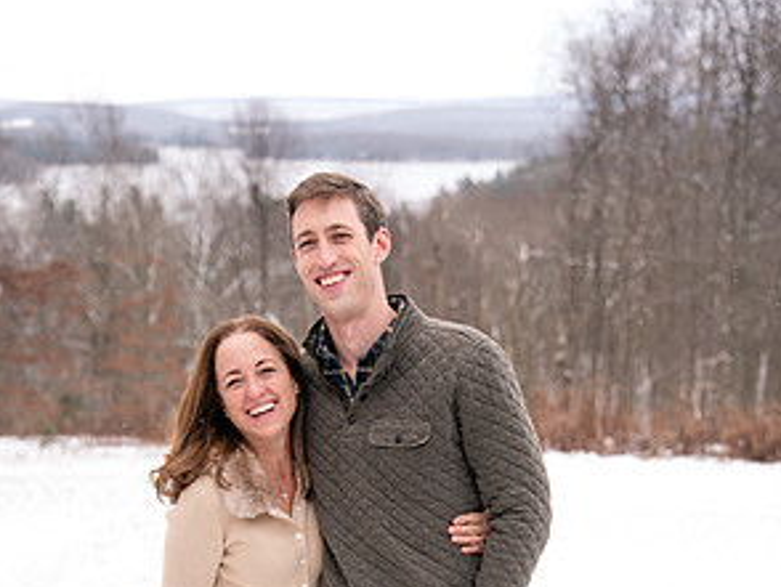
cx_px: 393
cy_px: 563
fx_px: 1694
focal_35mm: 75
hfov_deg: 26.0
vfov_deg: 19.2
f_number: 3.2
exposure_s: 1/250
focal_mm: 51
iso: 400
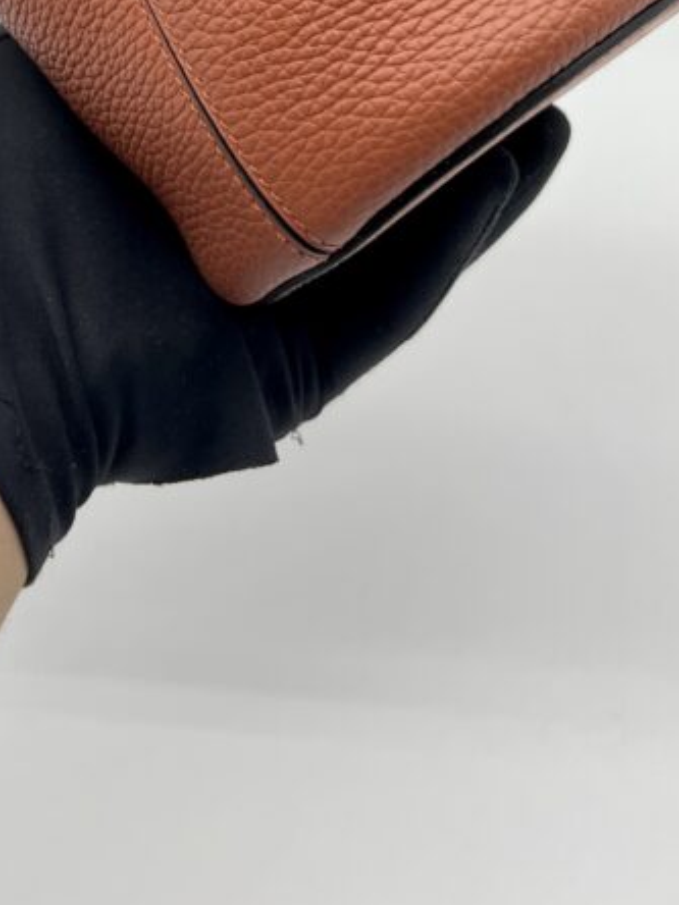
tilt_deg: -28.4
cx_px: 243
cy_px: -86
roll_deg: -0.5
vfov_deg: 29.1
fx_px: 1569
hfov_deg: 24.3
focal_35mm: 60
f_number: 1.5
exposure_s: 1/100
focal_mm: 5.7
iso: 50
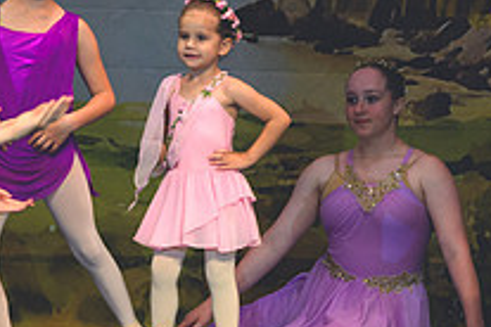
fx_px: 11469
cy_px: 171
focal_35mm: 841
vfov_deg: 1.6
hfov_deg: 2.5
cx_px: 567
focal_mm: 200
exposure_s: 1/500
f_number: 2.8
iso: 1000
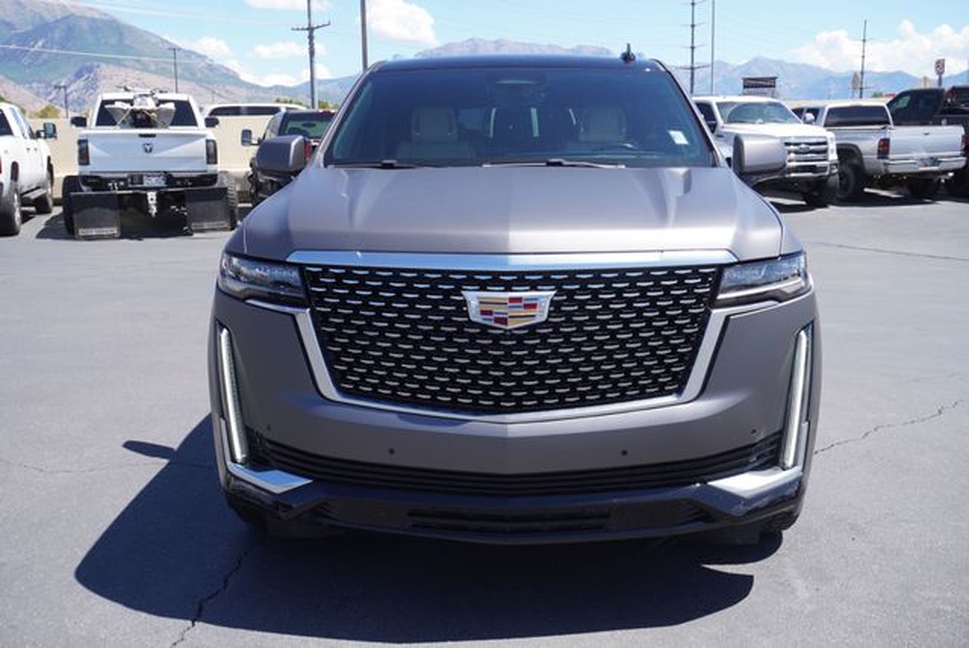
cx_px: 484
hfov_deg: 51.2
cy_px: 324
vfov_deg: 35.6
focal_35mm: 38
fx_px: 1010
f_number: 7.1
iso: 100
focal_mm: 25
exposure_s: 1/160
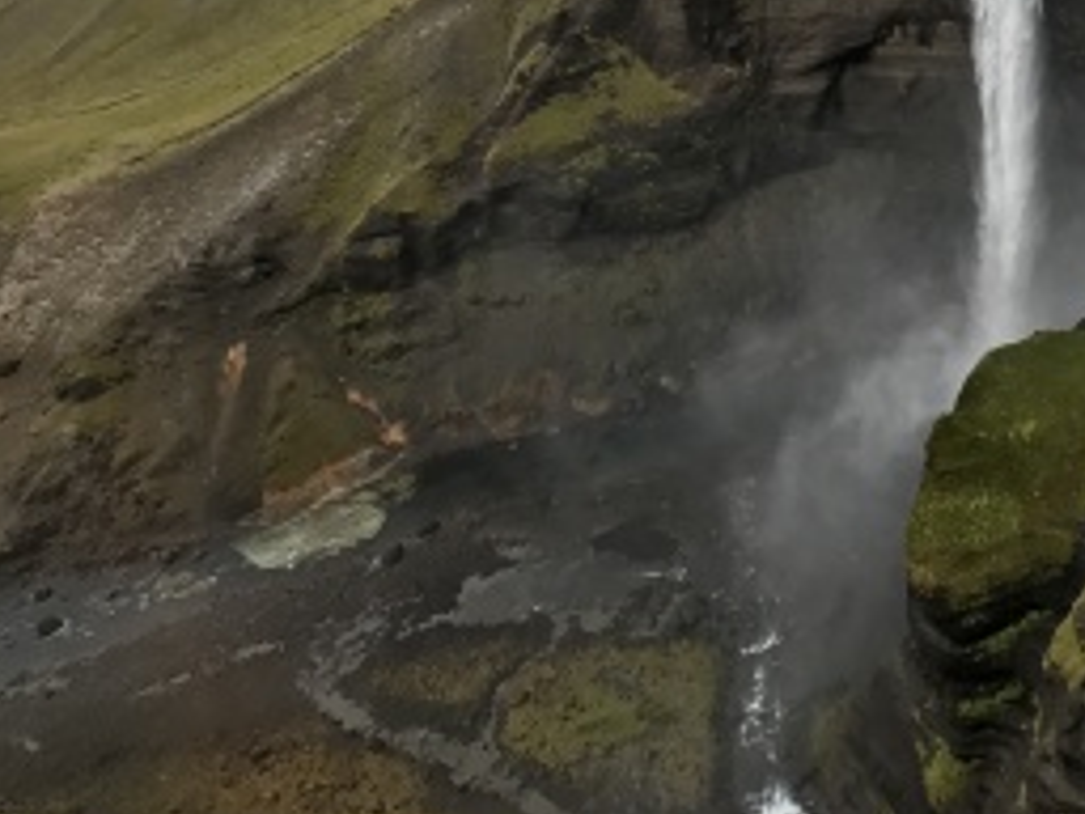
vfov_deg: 23.3
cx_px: 1146
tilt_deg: -17.5
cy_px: -21
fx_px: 1881
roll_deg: -1.3
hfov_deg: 29.5
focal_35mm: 60
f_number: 1.8
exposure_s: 1/887
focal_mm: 3.99
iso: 20
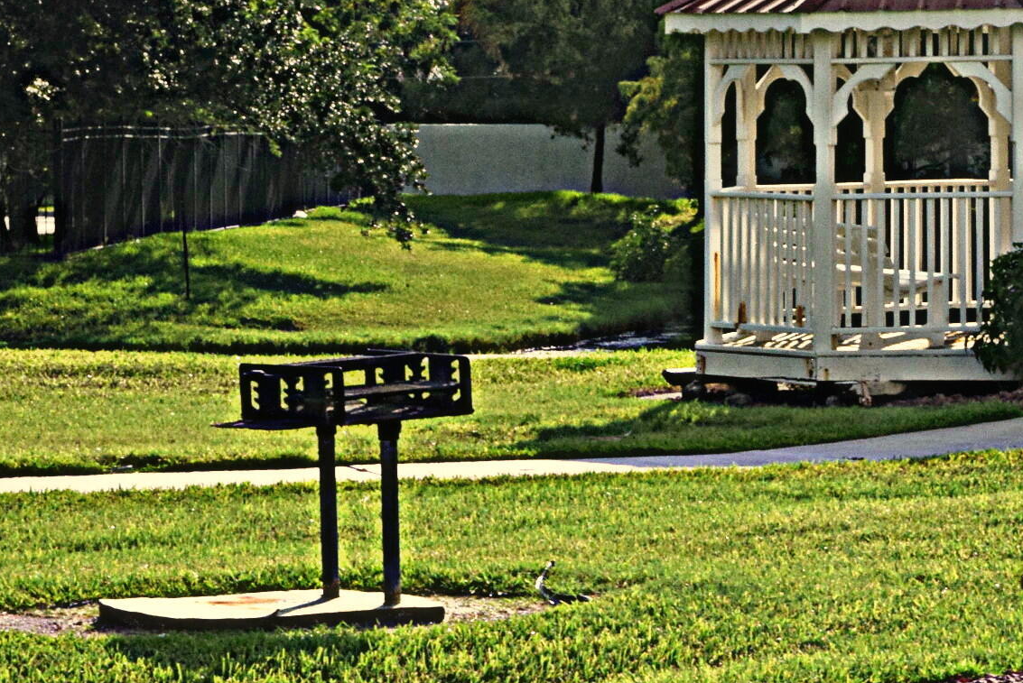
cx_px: 961
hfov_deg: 9.9
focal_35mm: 206
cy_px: 150
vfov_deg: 6.7
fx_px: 5857
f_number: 29
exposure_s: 1/200
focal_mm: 52
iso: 640
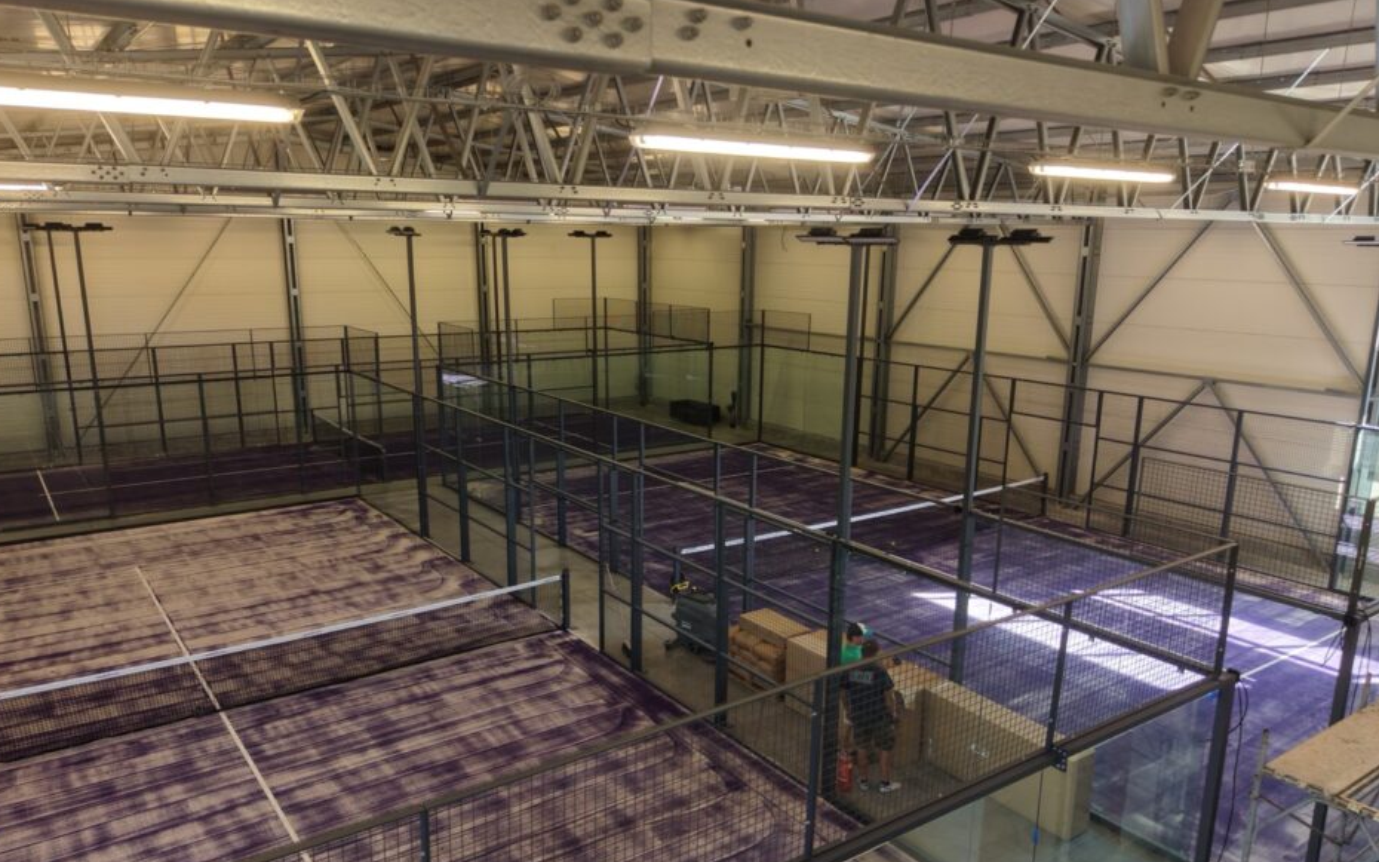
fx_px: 1052
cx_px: 692
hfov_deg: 66.5
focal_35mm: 28
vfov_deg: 44.4
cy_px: 490
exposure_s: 1/160
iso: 400
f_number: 1.8
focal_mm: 8.67
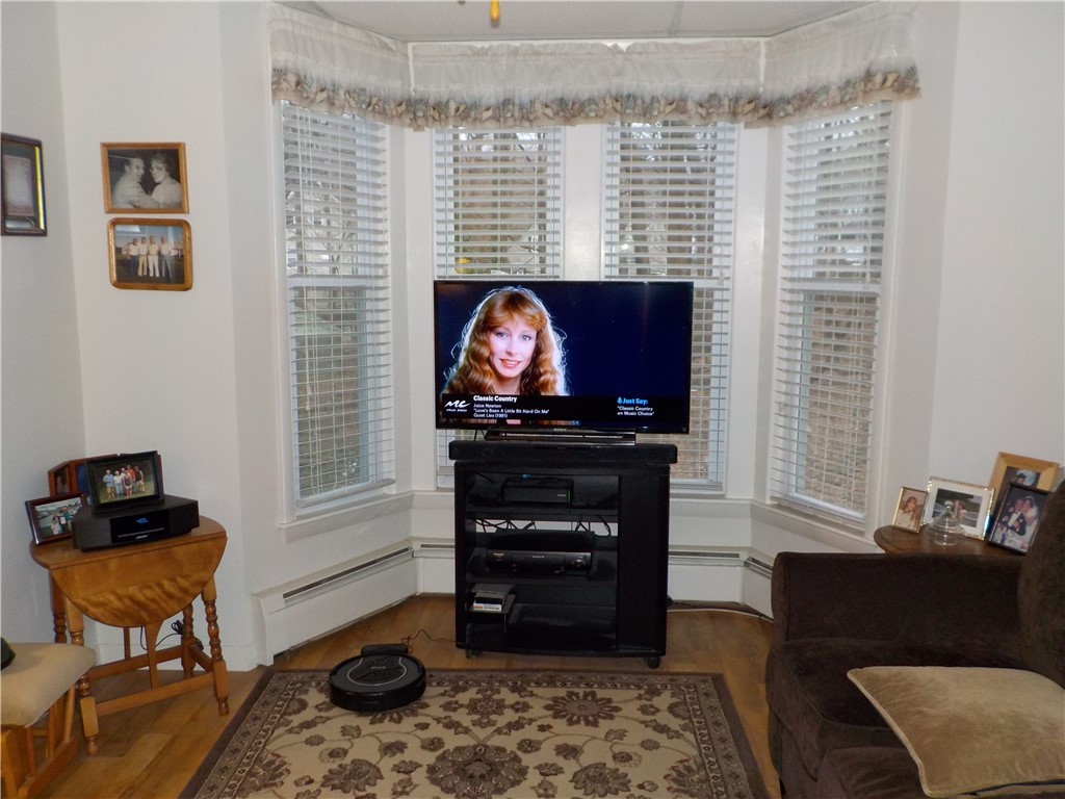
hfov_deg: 60.0
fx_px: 923
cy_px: 400
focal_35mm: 30
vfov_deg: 46.8
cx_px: 532
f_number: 3.3
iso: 200
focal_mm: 4.1
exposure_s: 1/30
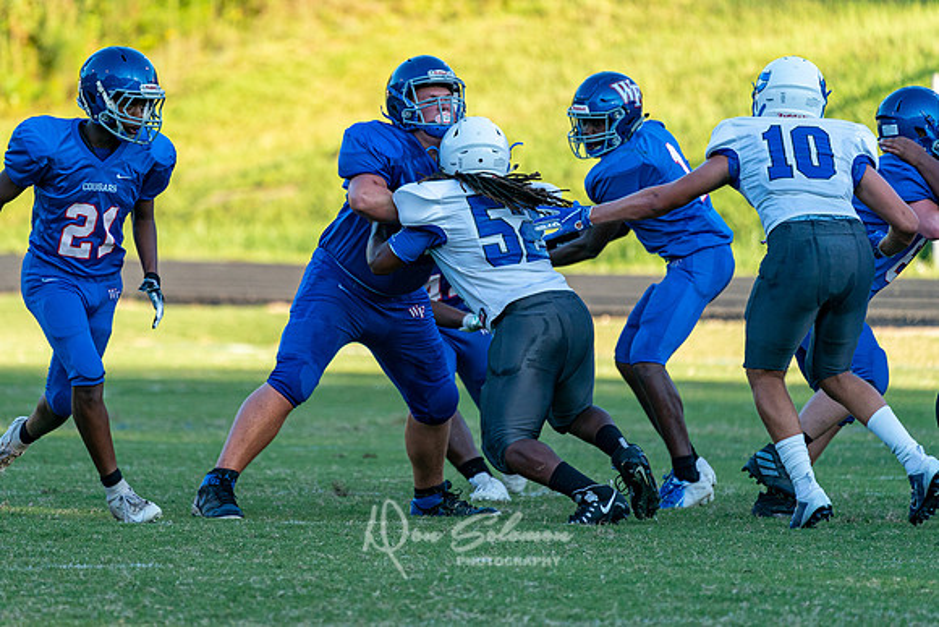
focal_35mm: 511
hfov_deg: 4.0
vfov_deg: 2.7
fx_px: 13319
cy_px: 229
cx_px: 365
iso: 800
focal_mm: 400
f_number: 5.6
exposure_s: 1/1000
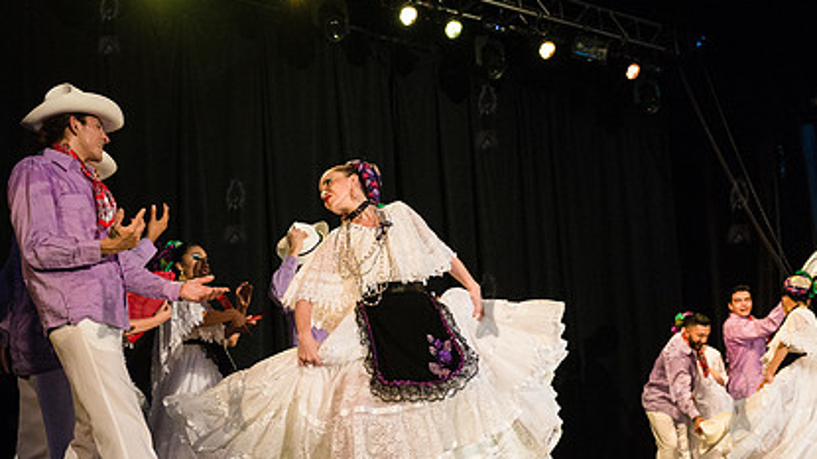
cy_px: 381
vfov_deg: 27.6
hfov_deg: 48.4
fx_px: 909
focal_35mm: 42
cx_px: 385
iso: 4000
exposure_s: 1/800
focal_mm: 24
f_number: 2.8
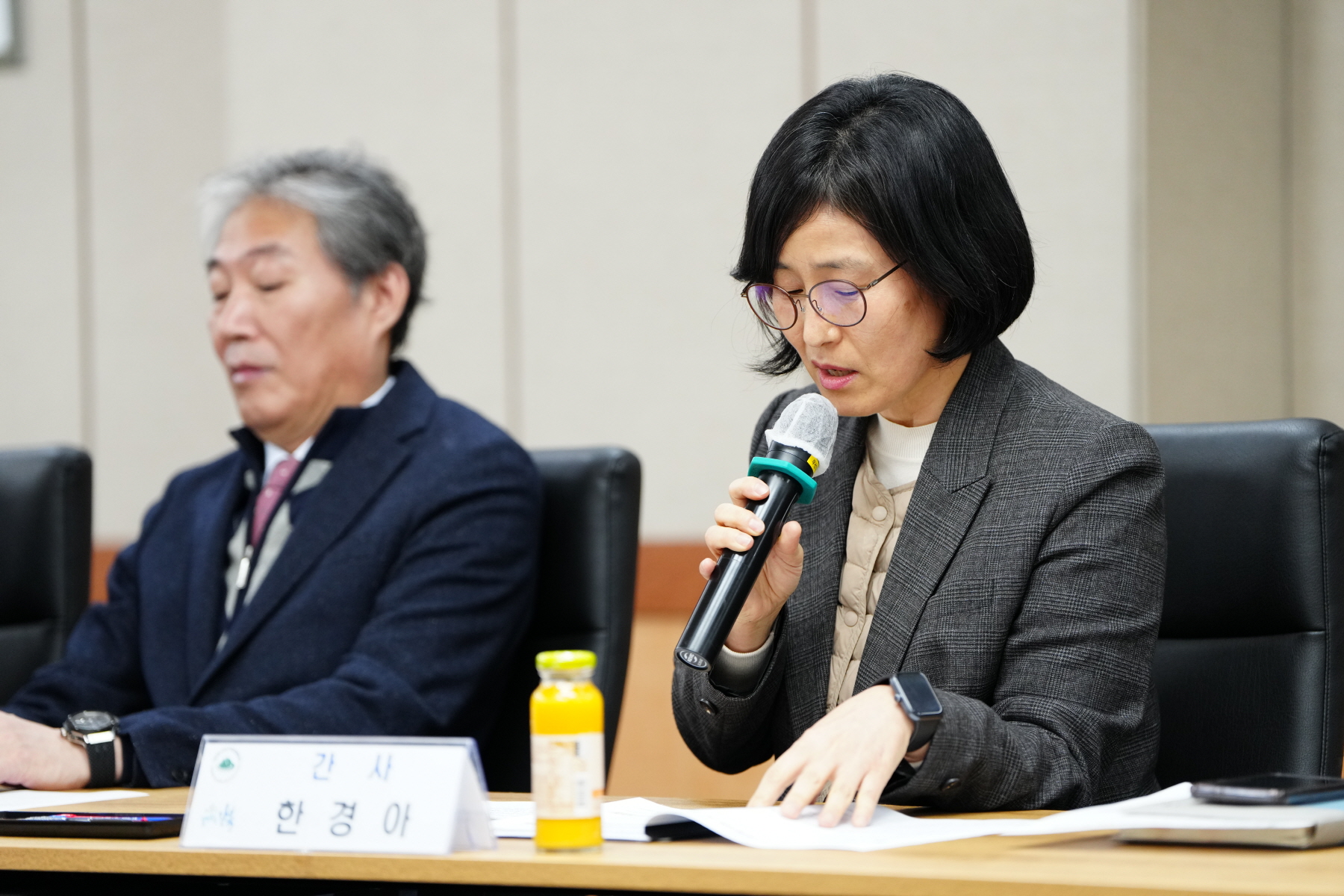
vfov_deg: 9.5
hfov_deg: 14.3
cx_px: 672
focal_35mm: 144
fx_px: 5376
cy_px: 448
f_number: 2.8
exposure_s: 1/250
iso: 2000
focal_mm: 144
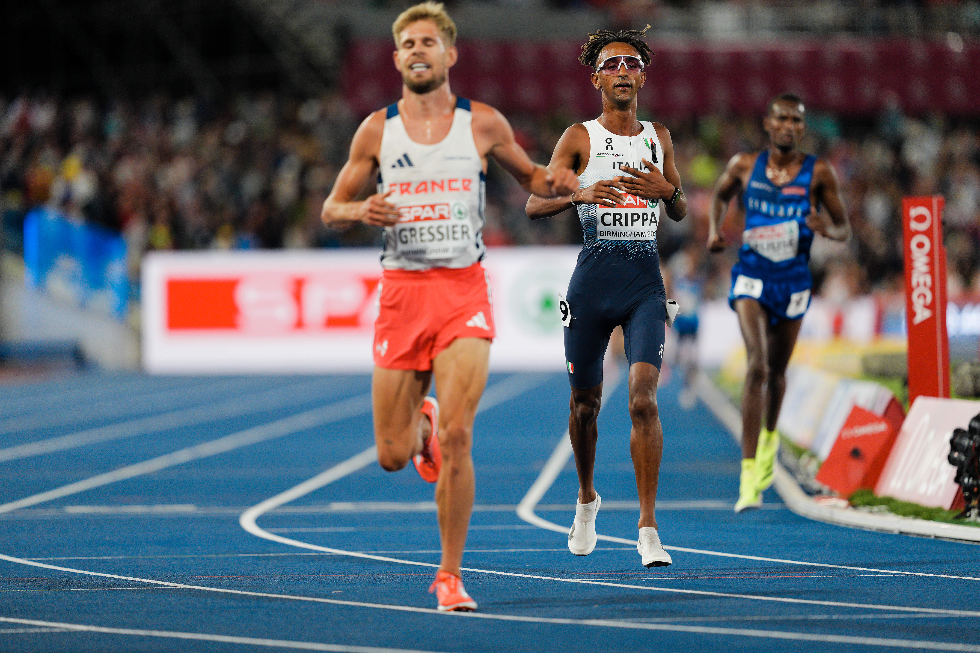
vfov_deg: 4.6
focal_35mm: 300
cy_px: 326
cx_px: 490
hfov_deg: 6.9
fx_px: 8166
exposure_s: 1/1250
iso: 1600
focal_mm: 300
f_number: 2.8
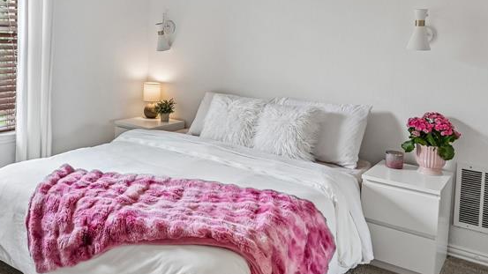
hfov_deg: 59.4
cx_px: 155
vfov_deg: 34.5
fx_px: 414
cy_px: 24
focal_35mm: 32
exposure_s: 1/40
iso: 400
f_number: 8
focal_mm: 16.5
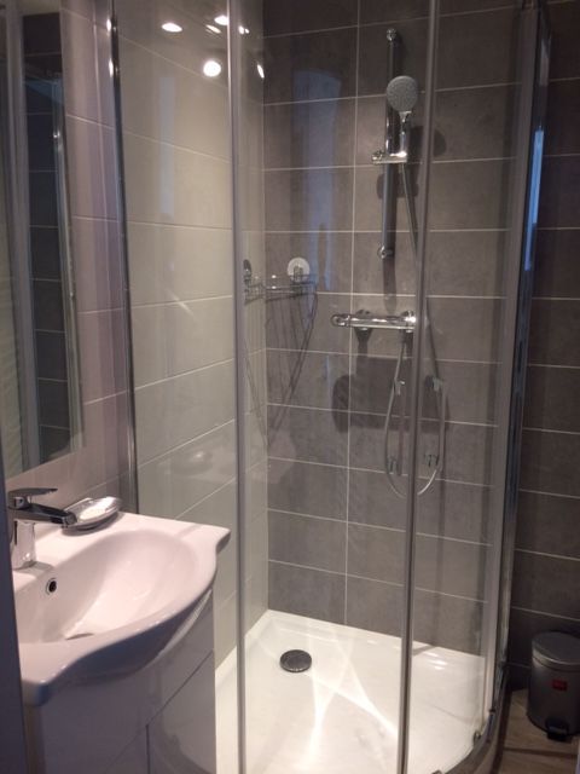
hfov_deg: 48.2
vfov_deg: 61.7
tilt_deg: -13.3
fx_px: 648
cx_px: 290
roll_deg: +1.3
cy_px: 387
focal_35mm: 29
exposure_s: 1/33
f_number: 2.2
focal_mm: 4.15
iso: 125
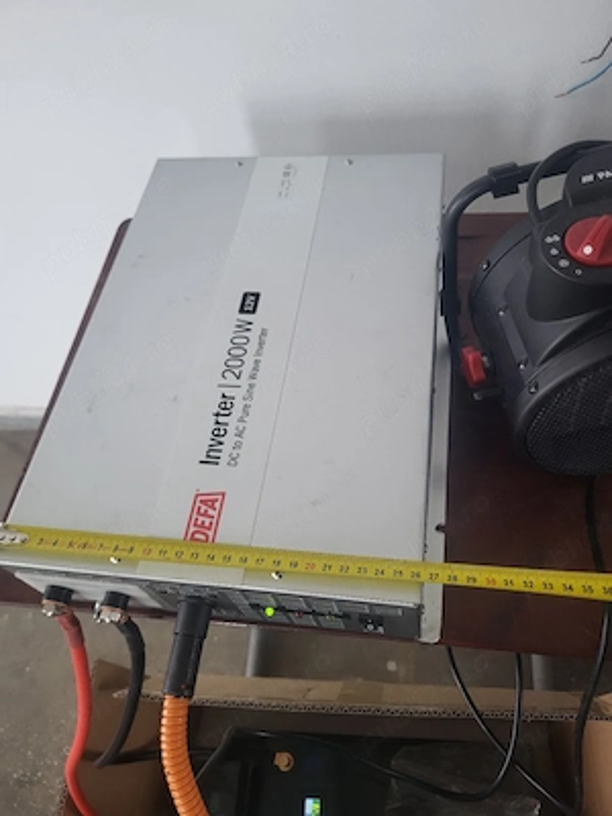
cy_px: 408
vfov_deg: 67.3
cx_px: 306
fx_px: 613
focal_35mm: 26
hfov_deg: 53.1
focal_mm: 5.4
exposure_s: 1/50.3
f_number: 1.8
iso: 250
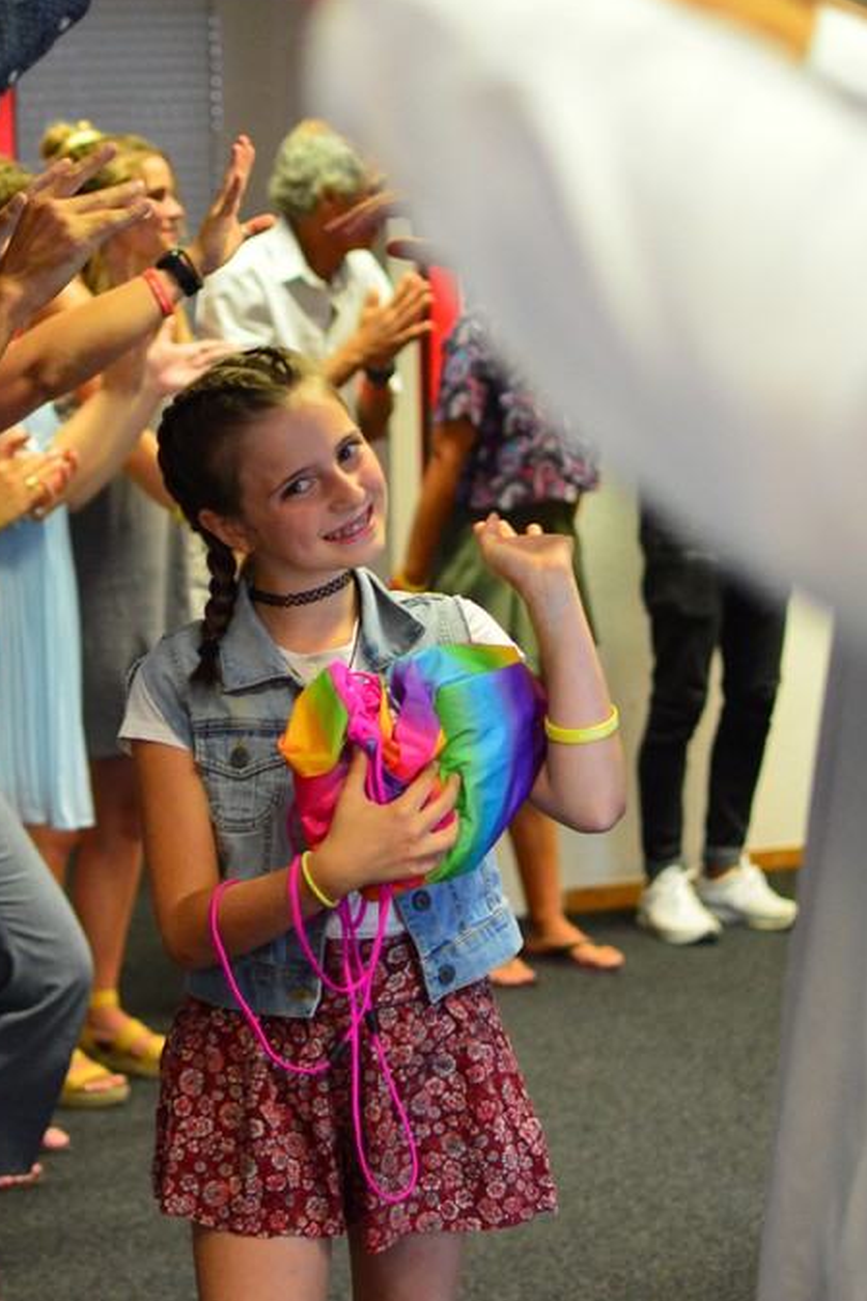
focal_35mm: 80
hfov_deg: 17.1
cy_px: 646
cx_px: 317
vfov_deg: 25.4
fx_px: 2883
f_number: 1.8
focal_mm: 35
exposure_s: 1/200
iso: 1600
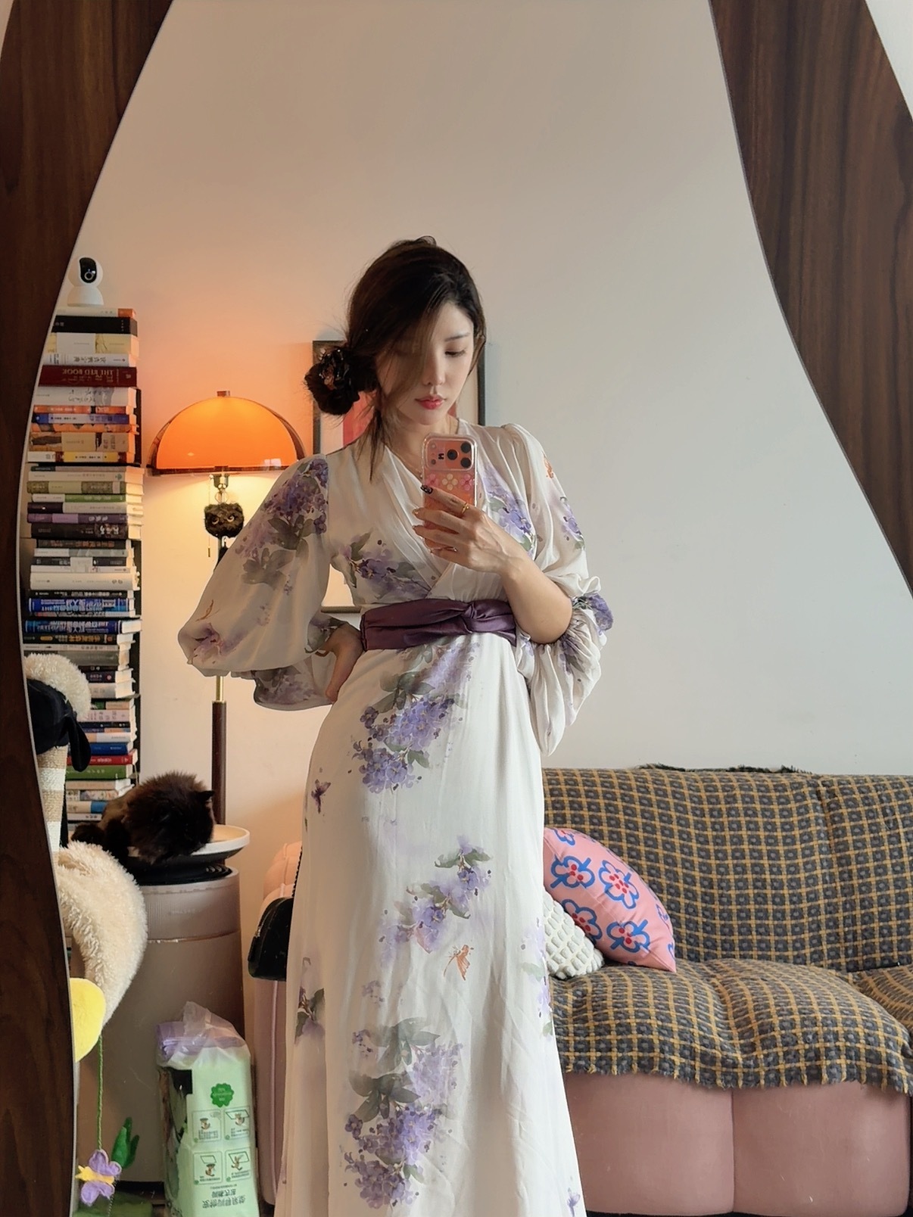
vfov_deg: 39.7
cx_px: 456
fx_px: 1688
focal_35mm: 48
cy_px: 608
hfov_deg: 30.3
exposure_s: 1/60
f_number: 1.78
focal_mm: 6.76
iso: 100
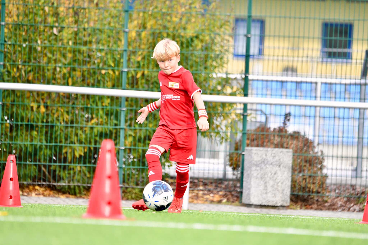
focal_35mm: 400
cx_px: 184
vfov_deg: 3.4
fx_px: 4088
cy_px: 122
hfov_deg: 5.2
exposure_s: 1/1600
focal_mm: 400
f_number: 5.6
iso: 2200
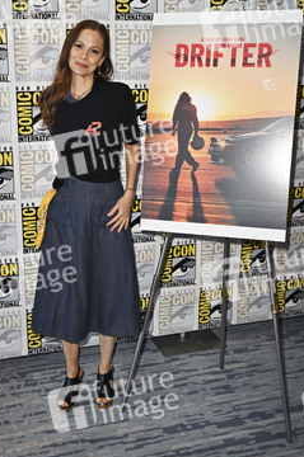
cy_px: 212
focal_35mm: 40
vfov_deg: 48.5
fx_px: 508
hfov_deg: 33.3
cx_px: 150
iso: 1250
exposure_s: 1/250
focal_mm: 36
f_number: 5.6
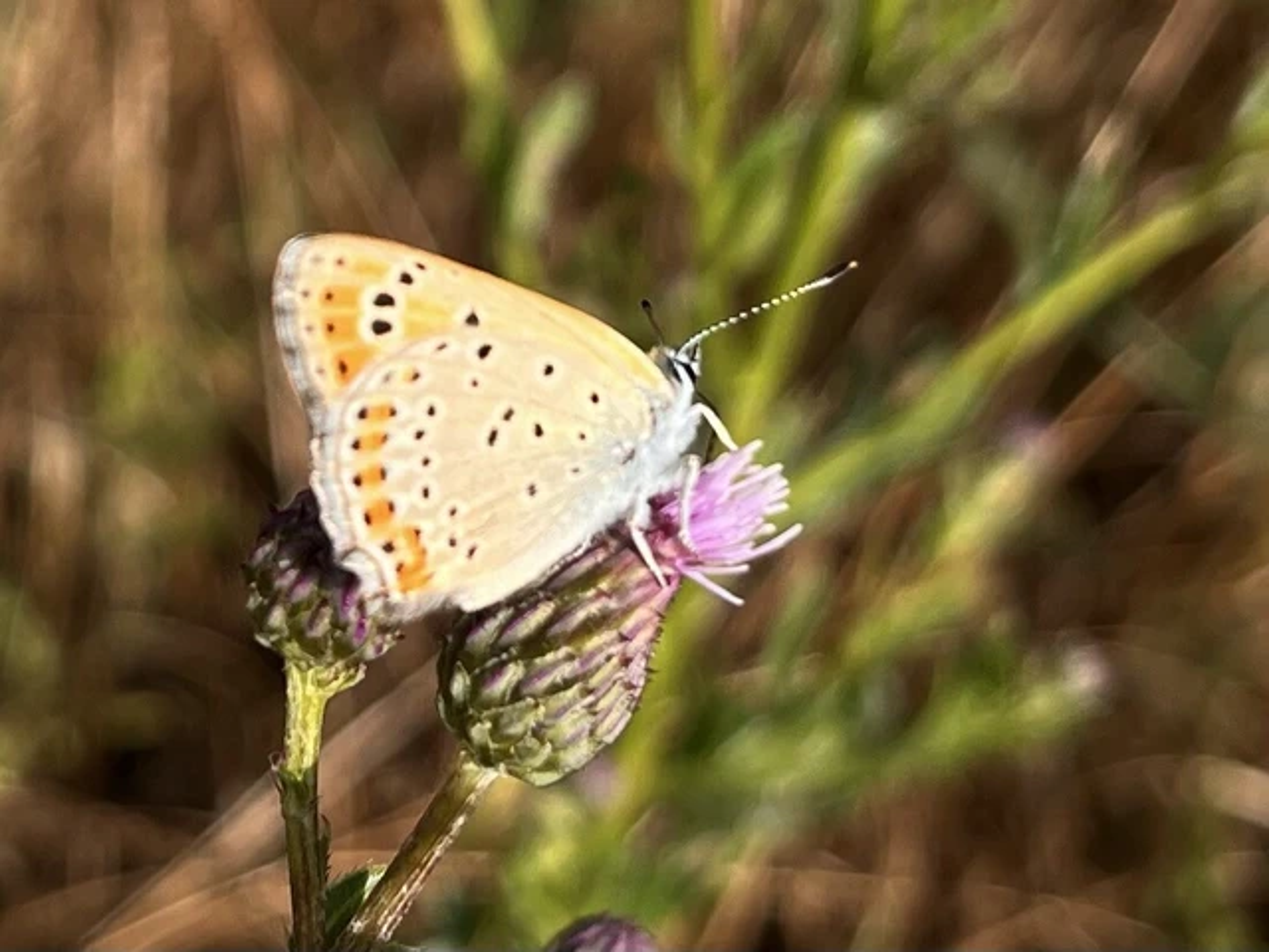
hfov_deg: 67.3
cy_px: 476
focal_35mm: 26
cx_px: 634
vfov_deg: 53.1
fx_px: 953
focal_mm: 5.1
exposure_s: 1/2410
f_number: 1.6
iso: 50
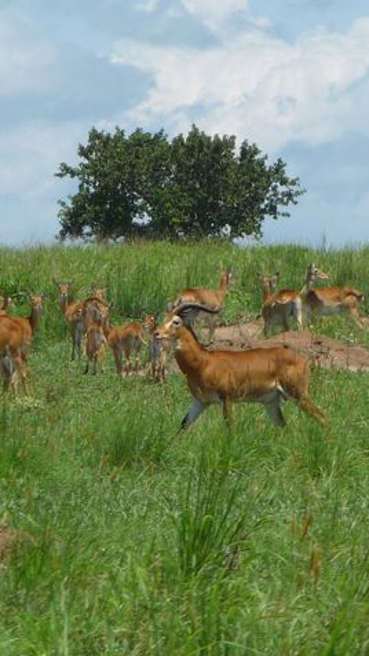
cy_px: 327
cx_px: 253
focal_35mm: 437
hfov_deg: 2.8
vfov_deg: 4.9
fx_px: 7608
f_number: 4.8
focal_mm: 30.5
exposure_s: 1/640
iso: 100
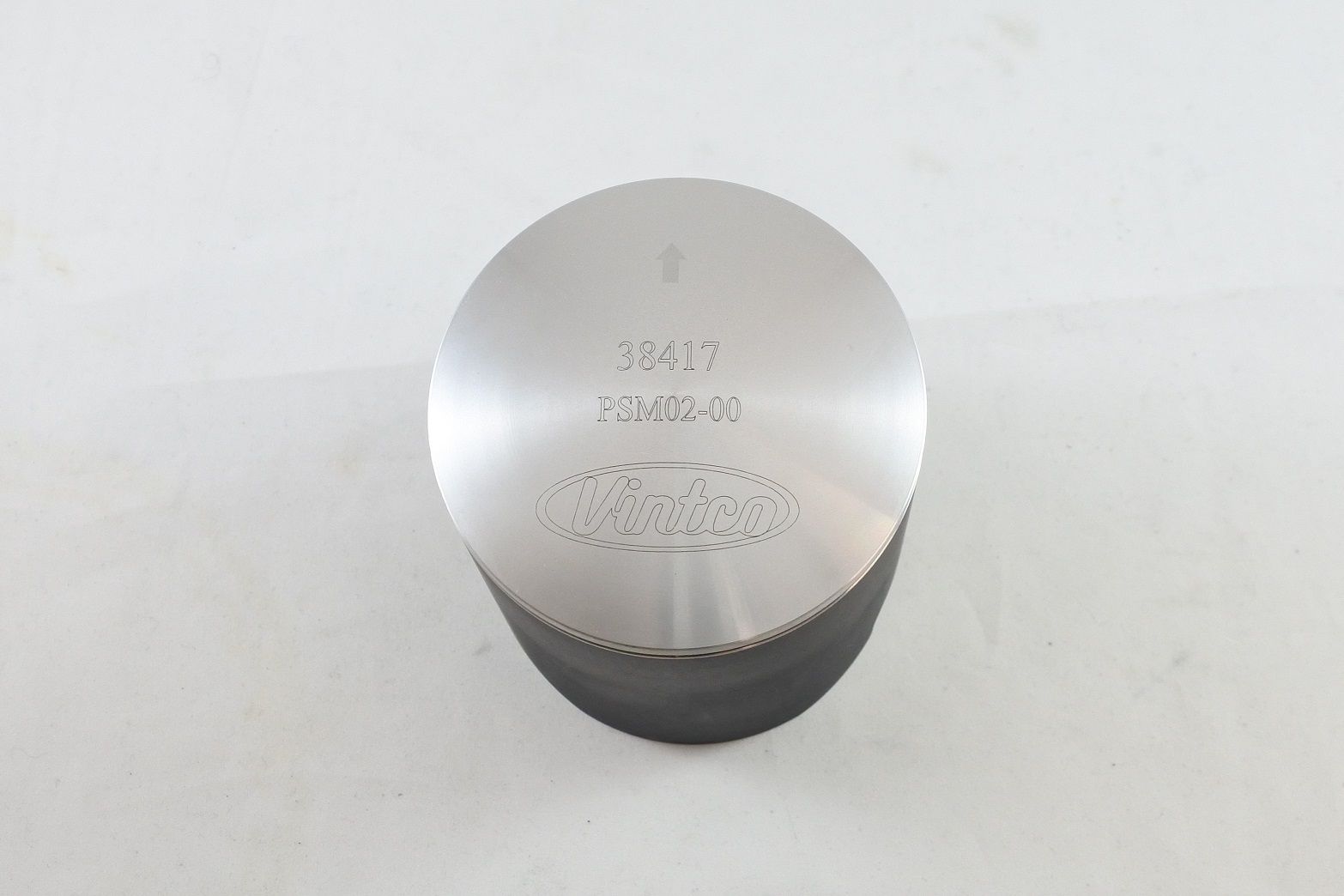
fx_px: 1120
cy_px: 448
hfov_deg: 61.9
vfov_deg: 43.6
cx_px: 672
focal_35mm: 30
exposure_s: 1/160
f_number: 3.8
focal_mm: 11.2
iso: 400
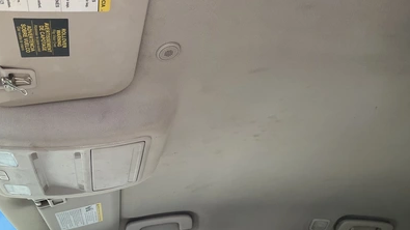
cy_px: 145
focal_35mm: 32
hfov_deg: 61.0
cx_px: 204
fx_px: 348
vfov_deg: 36.4
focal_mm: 3
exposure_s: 1/153
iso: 32
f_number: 1.8
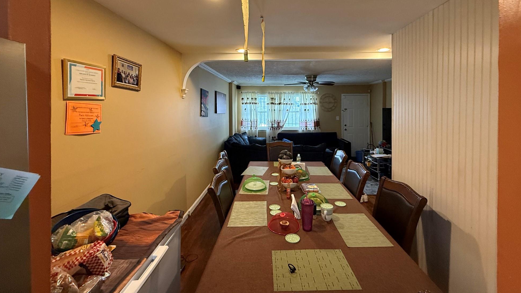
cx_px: 271
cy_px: 111
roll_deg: +0.8
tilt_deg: -0.6
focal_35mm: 16
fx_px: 221
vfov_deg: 66.1
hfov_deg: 99.3
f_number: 2.2
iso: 320
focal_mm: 2.22
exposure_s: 1/60
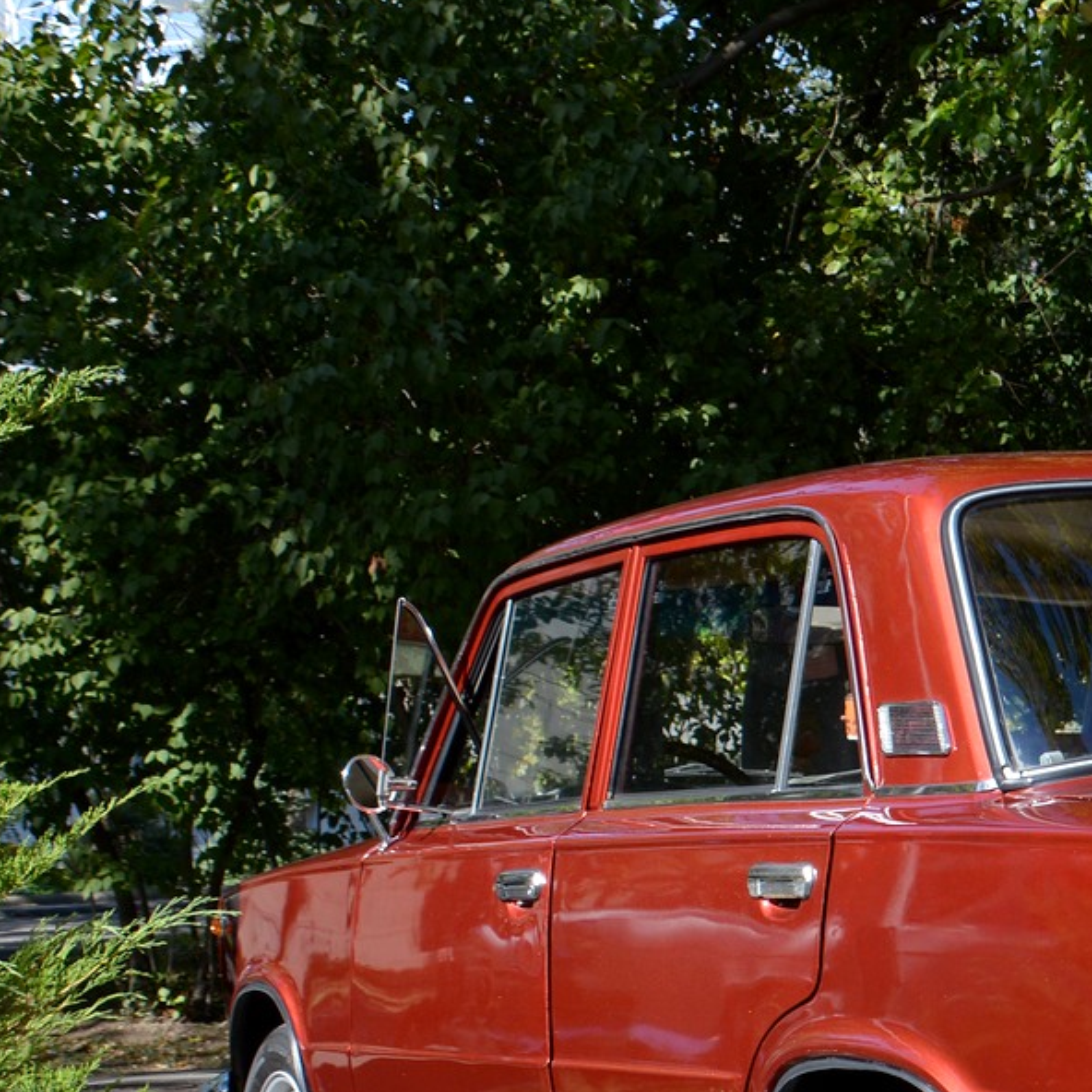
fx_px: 2998
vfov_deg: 20.5
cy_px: 788
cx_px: 1217
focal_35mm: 84
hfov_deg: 19.7
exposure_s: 1/250
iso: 200
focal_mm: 26
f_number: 8
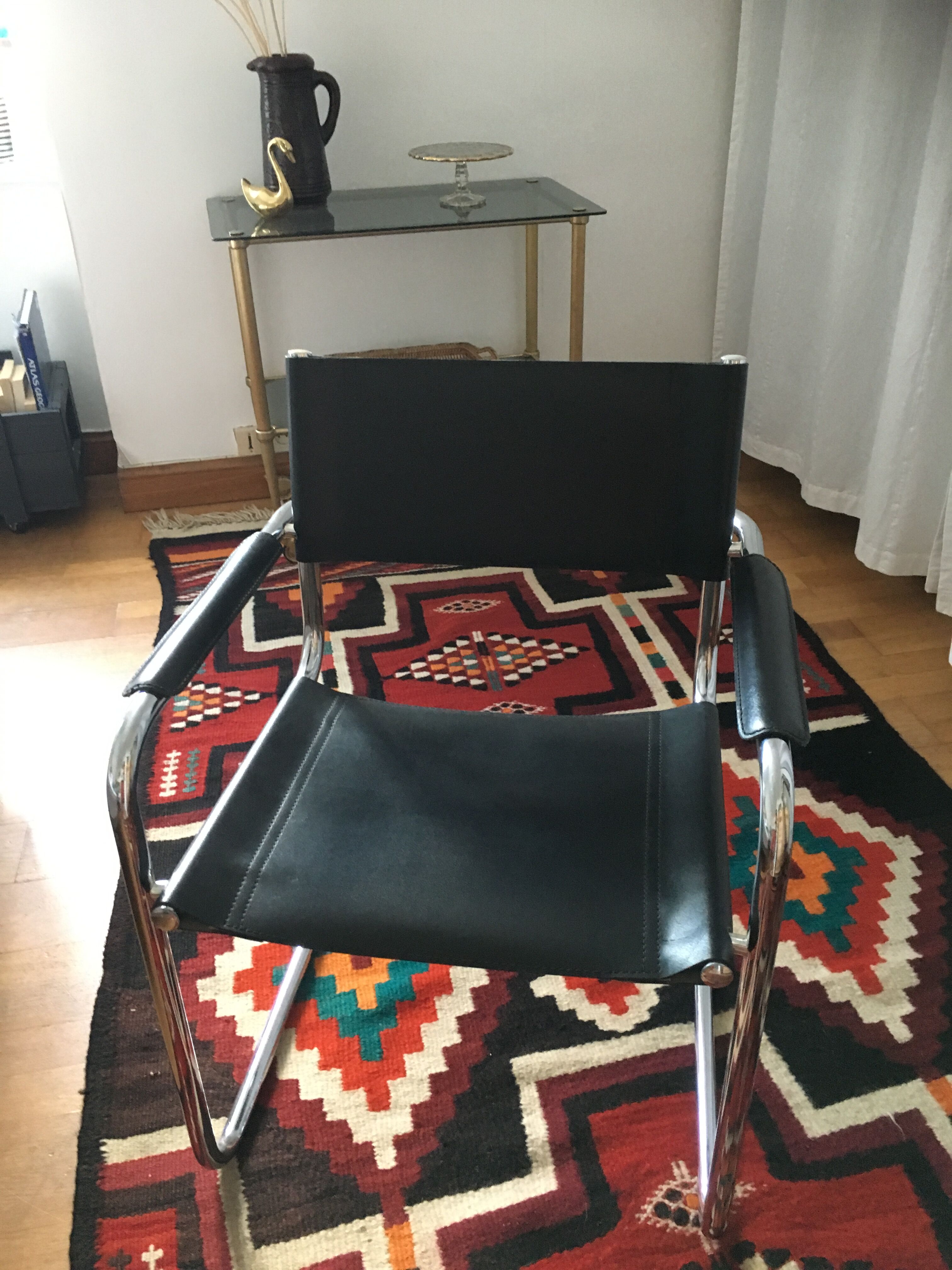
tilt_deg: -30.4
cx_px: 476
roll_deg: +1.3
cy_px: 635
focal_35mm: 29
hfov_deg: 48.2
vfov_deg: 61.7
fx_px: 1063
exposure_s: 1/17
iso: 250
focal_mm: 4.15
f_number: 2.2
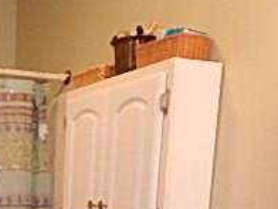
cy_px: 331
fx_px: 578
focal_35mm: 72
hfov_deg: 25.3
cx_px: -17
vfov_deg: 17.8
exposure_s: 1/30
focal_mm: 4
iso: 200
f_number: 3
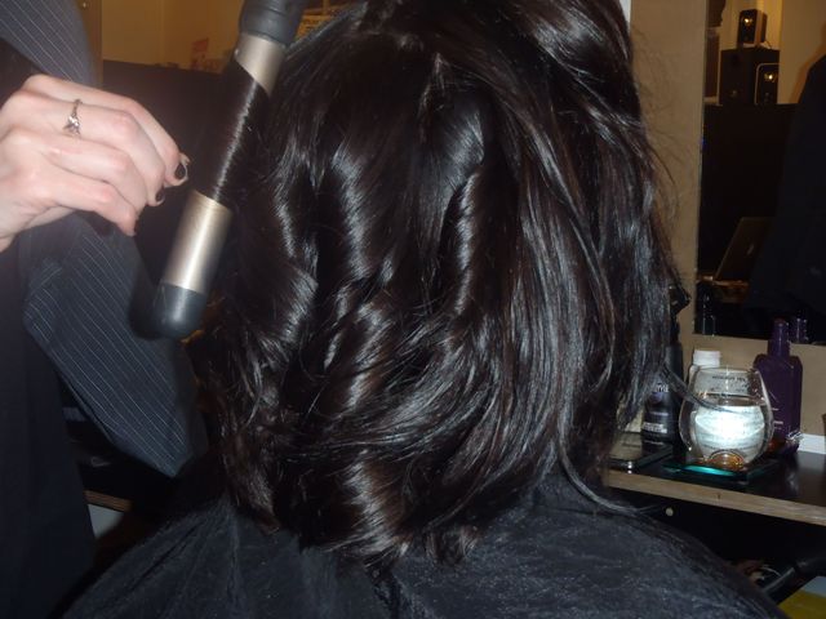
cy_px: 310
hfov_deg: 38.9
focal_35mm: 49
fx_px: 1169
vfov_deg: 29.7
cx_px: 413
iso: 160
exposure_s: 1/40
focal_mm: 8.8
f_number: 4.9
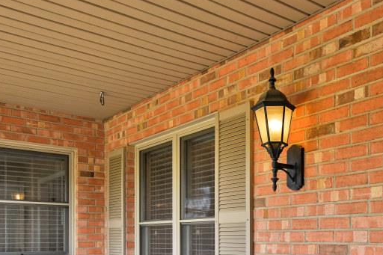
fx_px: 436
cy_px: 239
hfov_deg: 46.4
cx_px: 267
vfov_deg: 30.9
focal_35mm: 41
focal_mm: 14
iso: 250
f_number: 4
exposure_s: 1/250
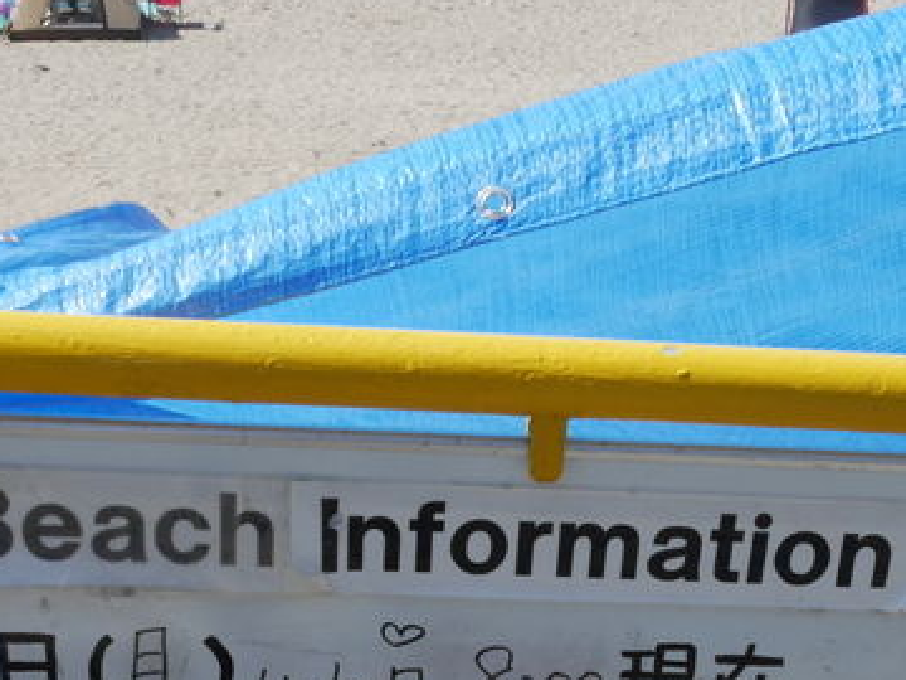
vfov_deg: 18.4
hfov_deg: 25.3
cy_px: 758
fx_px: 2015
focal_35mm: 77
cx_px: 492
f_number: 8
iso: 200
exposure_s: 1/400
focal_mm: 17
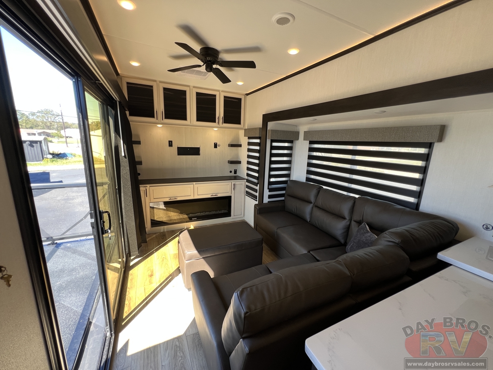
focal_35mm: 13
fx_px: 185
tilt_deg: -15.6
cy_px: 185
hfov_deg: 106.2
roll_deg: -1.9
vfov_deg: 89.9
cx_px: 246
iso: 50
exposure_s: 1/99
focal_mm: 1.57
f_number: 1.8
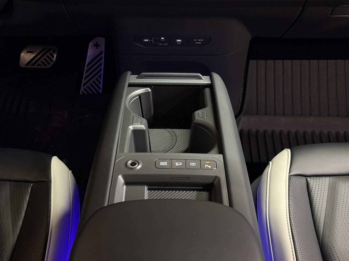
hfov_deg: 39.7
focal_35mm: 48
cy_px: 130
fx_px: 484
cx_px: 174
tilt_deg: -41.4
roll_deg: +1.1
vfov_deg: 30.3
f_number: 1.78
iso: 250
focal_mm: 6.76
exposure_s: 1/42
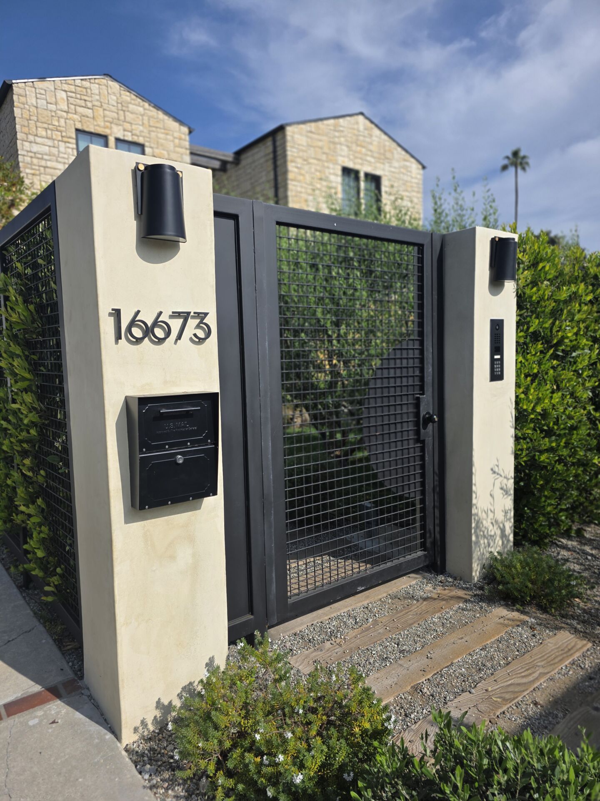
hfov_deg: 58.9
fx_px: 532
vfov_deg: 73.9
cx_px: 300
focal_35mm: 23
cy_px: 400
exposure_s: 1/7626
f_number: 1.7
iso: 80
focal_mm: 6.3
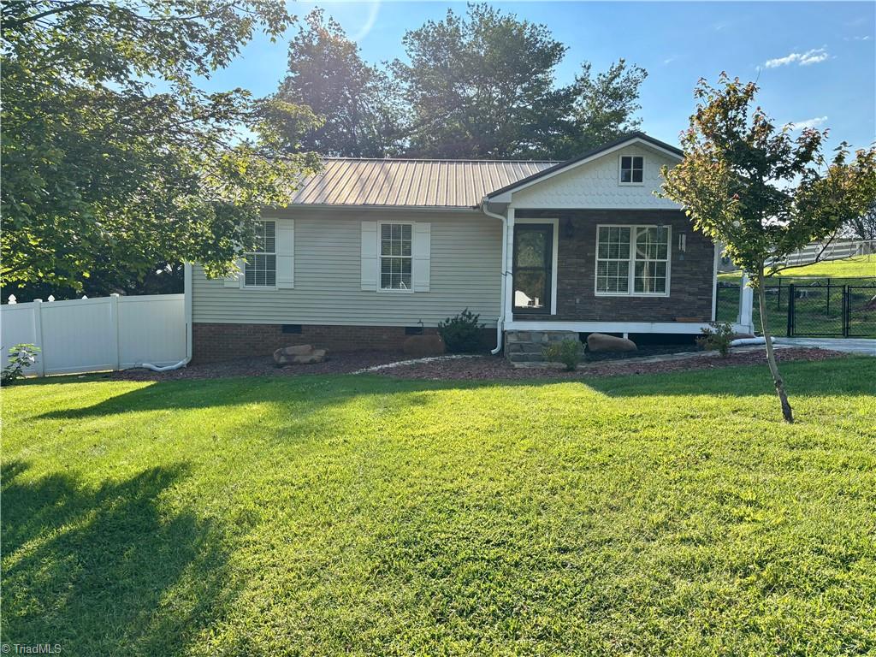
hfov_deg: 67.3
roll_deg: -1.3
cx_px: 438
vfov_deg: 53.1
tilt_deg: -3.4
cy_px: 328
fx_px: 658
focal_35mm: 26
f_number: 1.6
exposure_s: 1/1751
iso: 50
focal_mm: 5.96
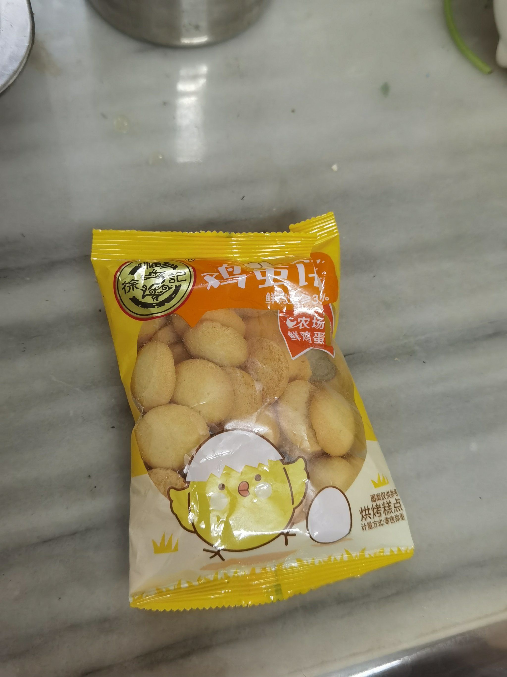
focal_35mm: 38
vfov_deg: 49.0
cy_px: 338
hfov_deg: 37.7
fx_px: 742
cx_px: 254
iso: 320
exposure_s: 1/50
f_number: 1.9
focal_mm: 6.71
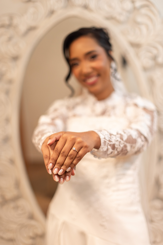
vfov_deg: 39.6
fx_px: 340
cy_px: 122
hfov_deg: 27.0
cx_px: 82
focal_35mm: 50
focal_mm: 50
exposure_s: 1/160
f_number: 1.6
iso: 1000
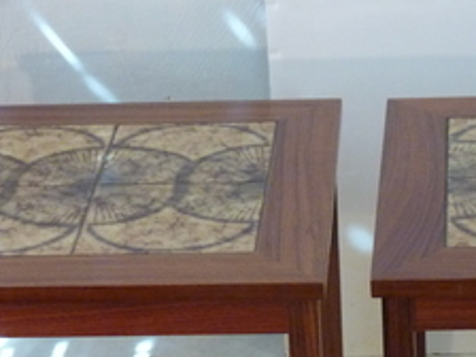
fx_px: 2021
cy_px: 421
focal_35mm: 147
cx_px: 344
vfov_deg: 10.0
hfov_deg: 13.4
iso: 400
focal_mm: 9.1
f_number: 3.9
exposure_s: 1/20
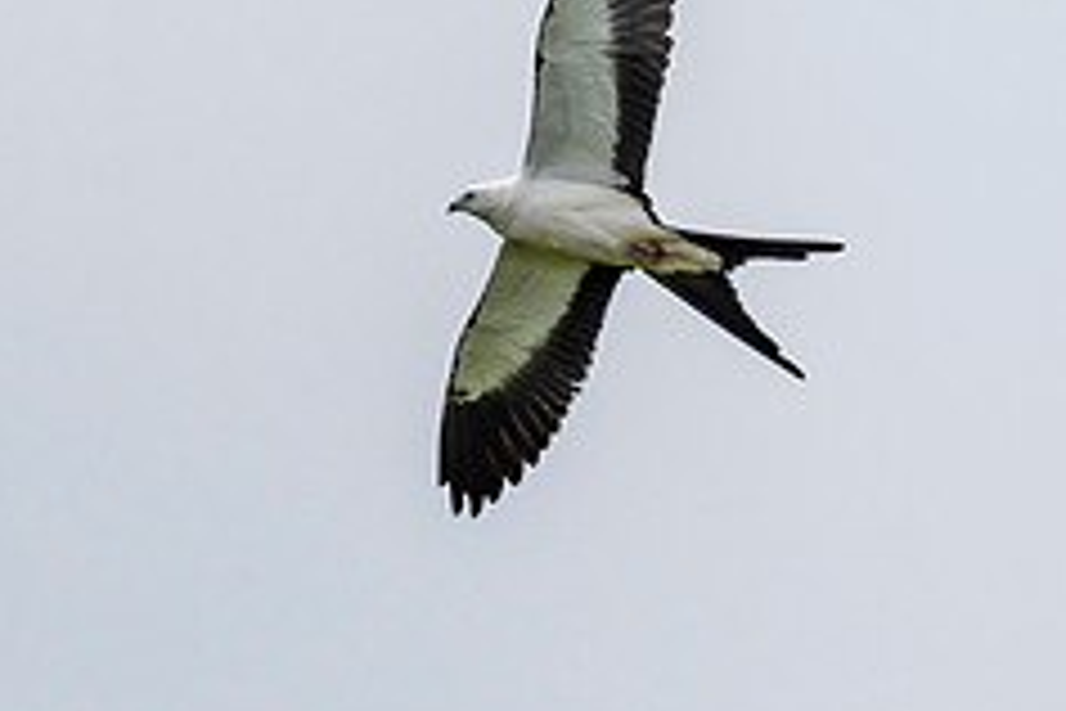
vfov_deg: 0.6
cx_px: 48
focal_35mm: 2394
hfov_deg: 0.9
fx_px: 70883
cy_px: 417
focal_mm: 600
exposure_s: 1/1000
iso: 180
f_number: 8
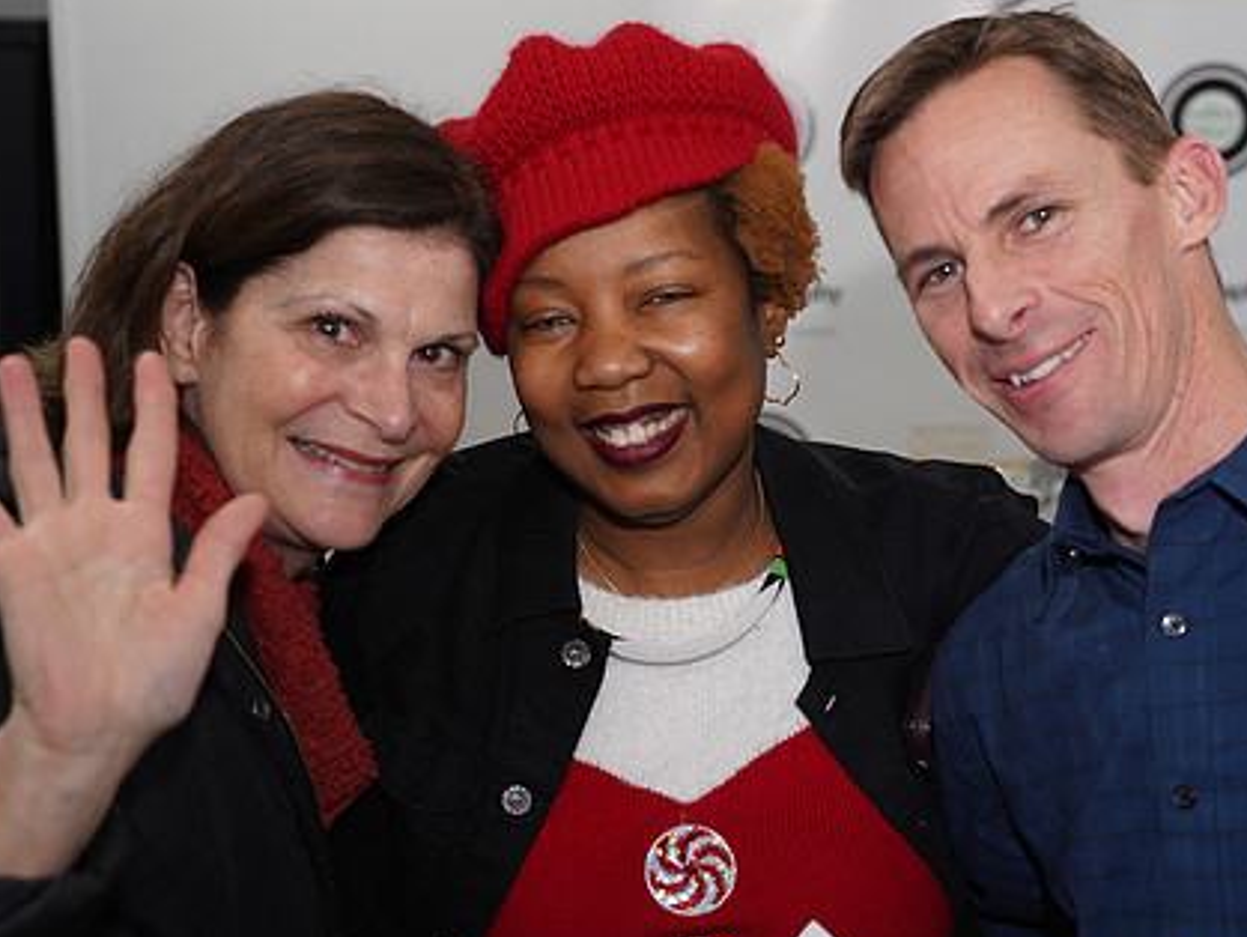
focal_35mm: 68
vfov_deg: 21.6
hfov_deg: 28.5
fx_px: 2451
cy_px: 407
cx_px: 650
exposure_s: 1/100
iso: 800
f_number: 4.5
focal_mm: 51
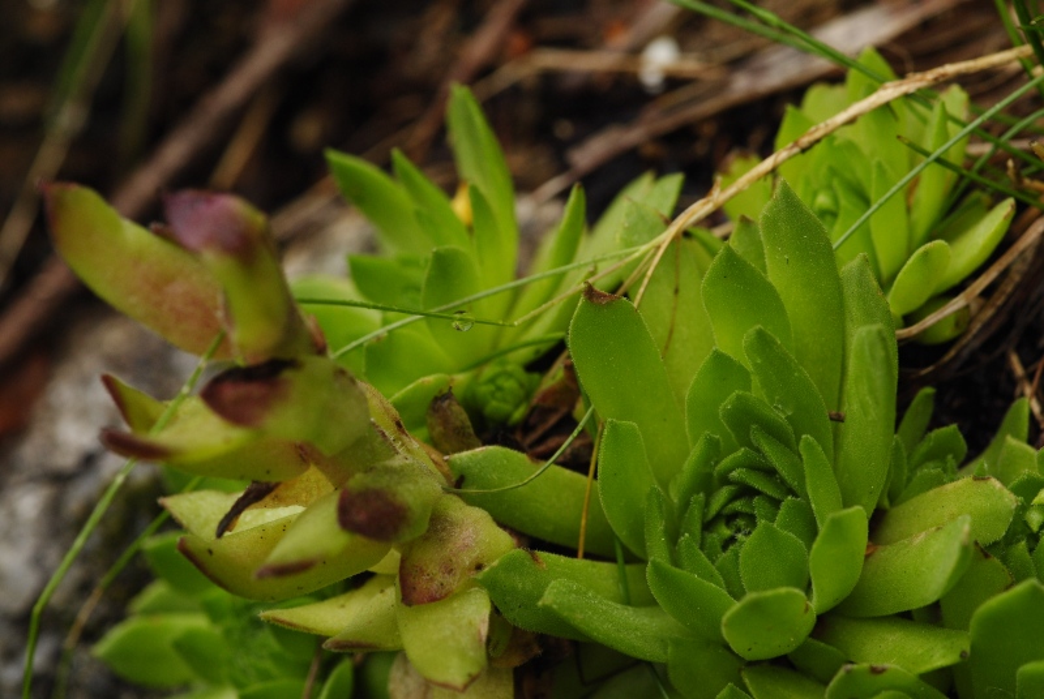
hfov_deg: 16.0
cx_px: 522
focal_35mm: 128
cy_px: 350
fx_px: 3703
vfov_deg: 10.8
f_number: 8
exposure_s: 1/200
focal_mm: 85
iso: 400
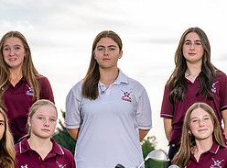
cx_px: 156
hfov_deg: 7.4
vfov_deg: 5.5
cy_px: 132
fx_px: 1747
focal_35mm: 268
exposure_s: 1/320
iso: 160
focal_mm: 74
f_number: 5
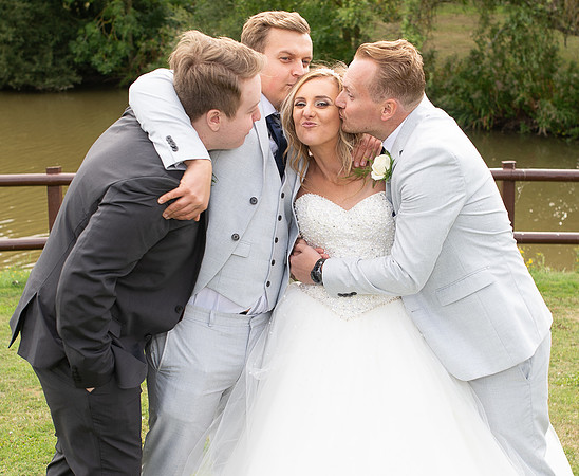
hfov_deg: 26.0
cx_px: 315
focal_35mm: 72
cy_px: 284
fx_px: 1255
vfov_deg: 21.4
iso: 100
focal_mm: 35
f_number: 4
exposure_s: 1/250
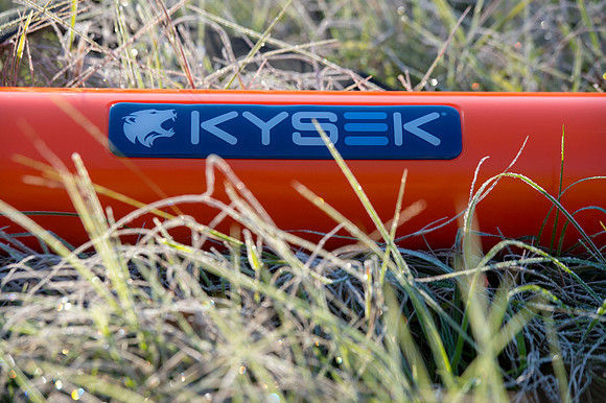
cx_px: 303
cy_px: 202
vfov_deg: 8.3
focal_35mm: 165
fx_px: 2776
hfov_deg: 12.5
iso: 800
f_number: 7.1
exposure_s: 1/500
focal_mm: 165
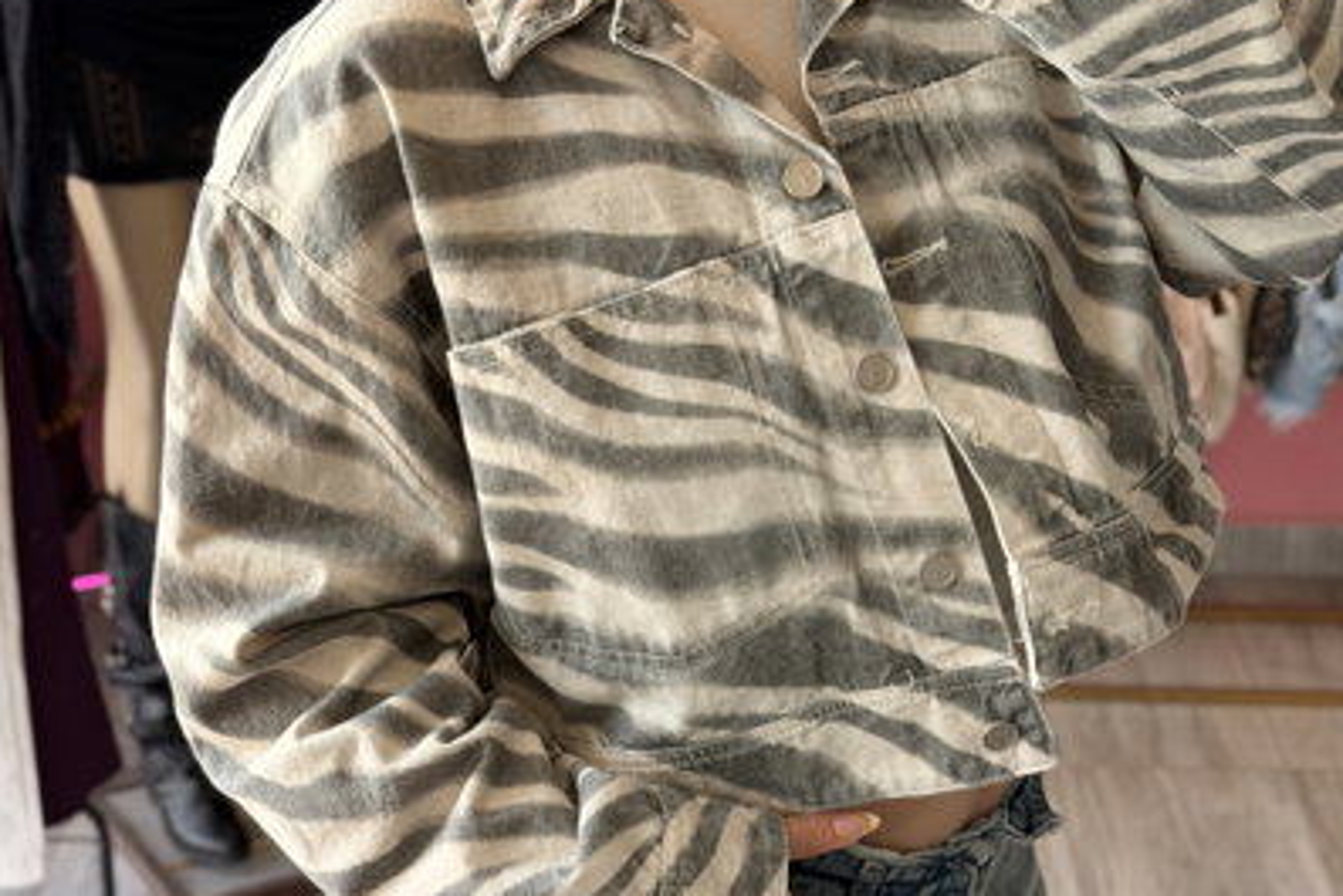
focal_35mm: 67
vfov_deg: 19.9
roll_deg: +0.7
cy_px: 823
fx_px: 2500
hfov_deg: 30.1
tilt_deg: -30.3
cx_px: 673
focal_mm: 6.76
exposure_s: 1/121
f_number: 1.78
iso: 64
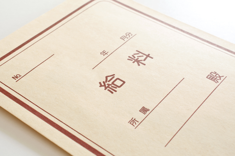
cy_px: 78
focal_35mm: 60
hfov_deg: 33.5
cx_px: 118
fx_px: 391
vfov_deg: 22.5
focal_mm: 40
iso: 100
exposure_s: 1/3.33
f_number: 13
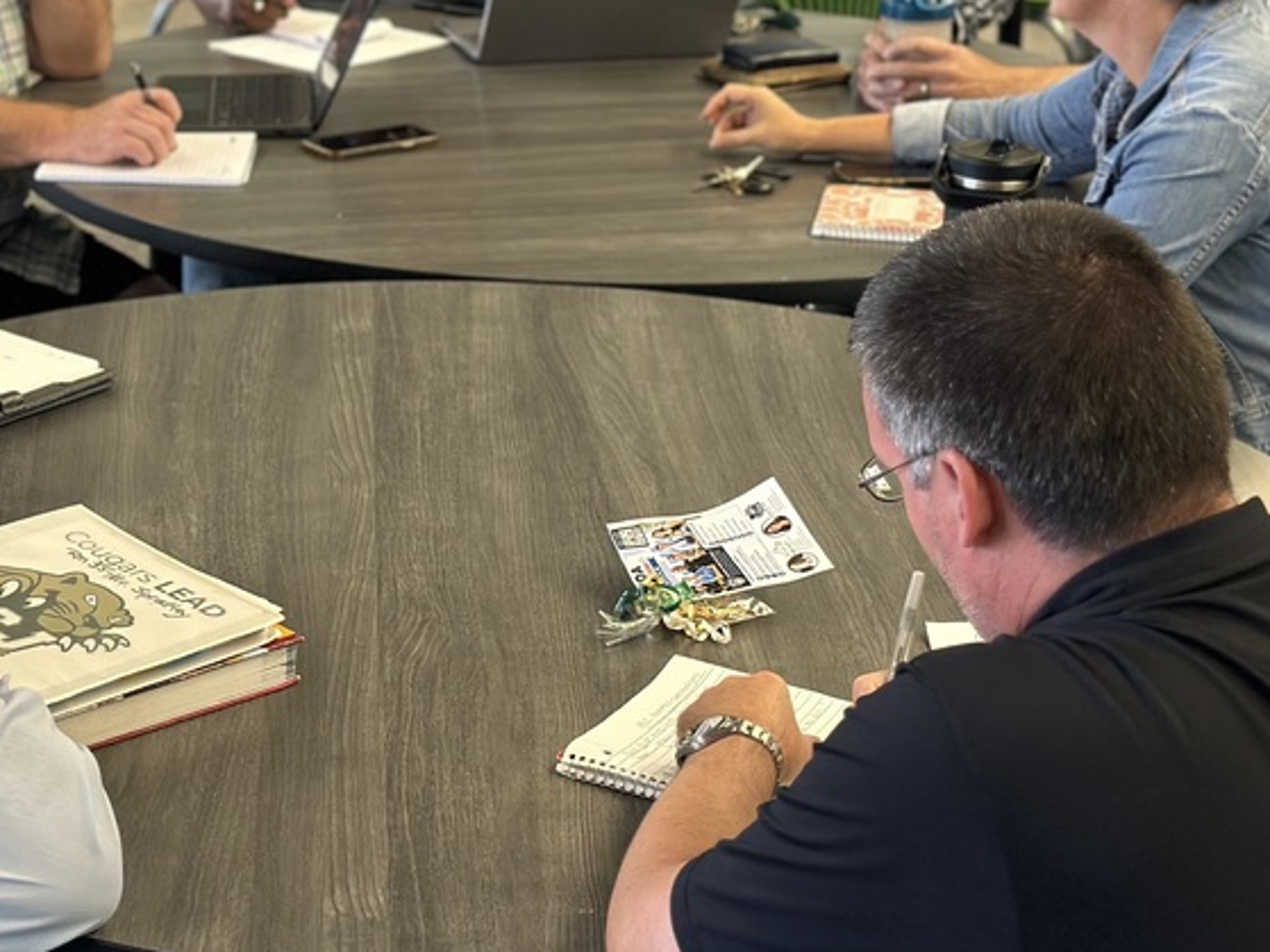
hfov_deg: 22.1
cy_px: 245
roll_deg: -0.6
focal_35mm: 88
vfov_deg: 16.7
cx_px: 334
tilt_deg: -16.2
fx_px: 3228
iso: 200
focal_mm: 6.86
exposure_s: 1/60
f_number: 1.78
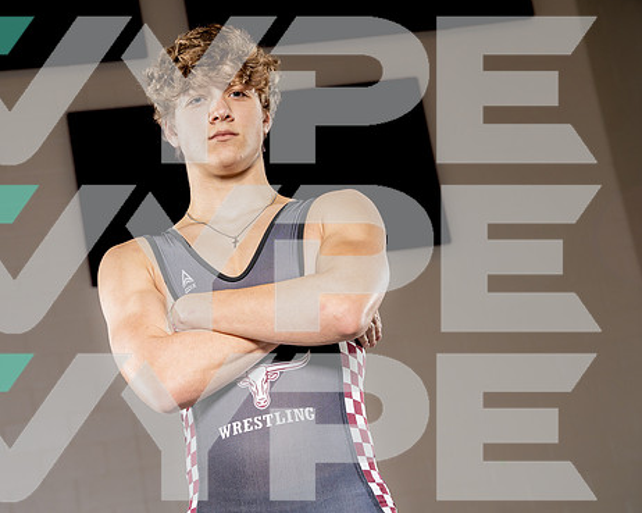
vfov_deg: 19.4
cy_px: 259
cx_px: 247
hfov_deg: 24.1
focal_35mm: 79
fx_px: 1500
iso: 320
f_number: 5.6
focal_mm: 67
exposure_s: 1/250
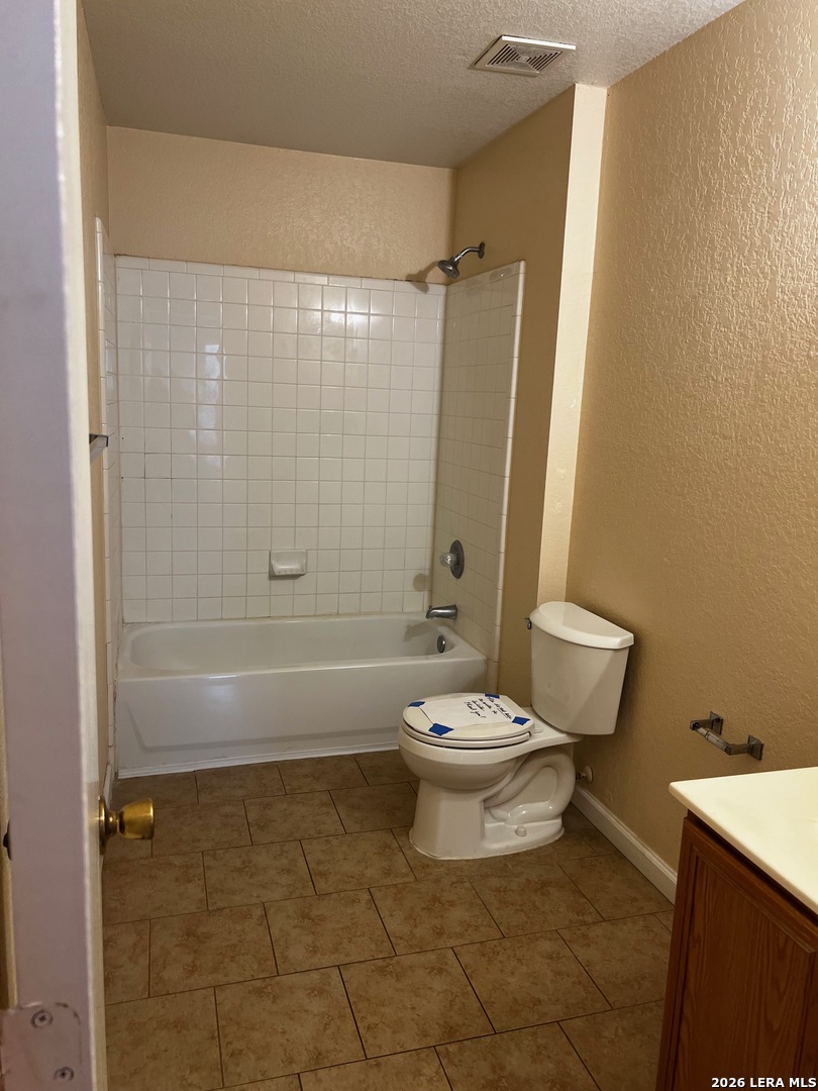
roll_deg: -2.5
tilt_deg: -6.0
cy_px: 546
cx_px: 409
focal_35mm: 26
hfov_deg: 53.1
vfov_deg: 67.3
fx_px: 819
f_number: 1.5
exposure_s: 1/120
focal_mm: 5.7
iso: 125
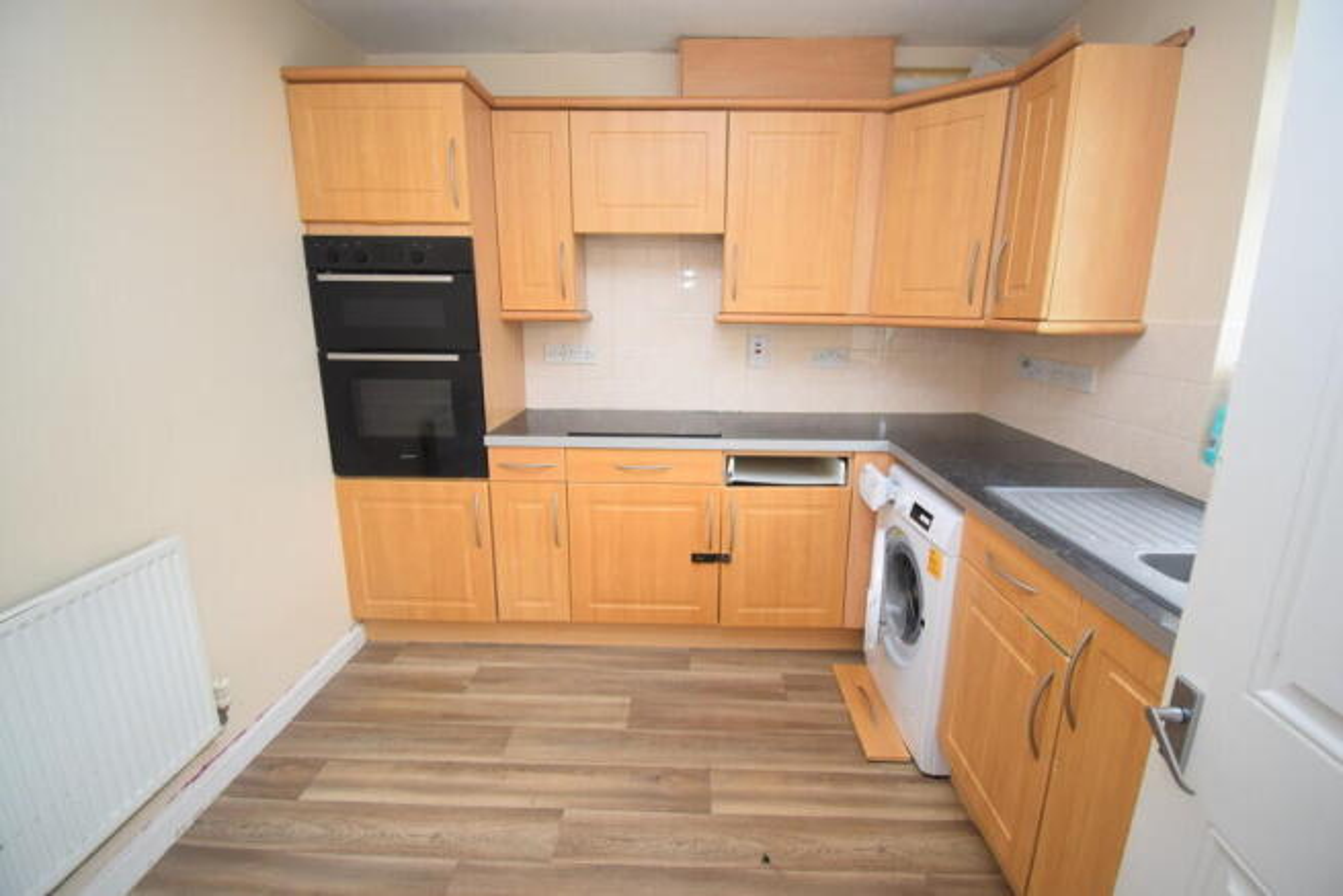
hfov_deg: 100.4
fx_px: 560
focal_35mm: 15
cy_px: 448
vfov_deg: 77.4
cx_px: 672
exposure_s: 1/60
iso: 1000
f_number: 4.5
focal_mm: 10
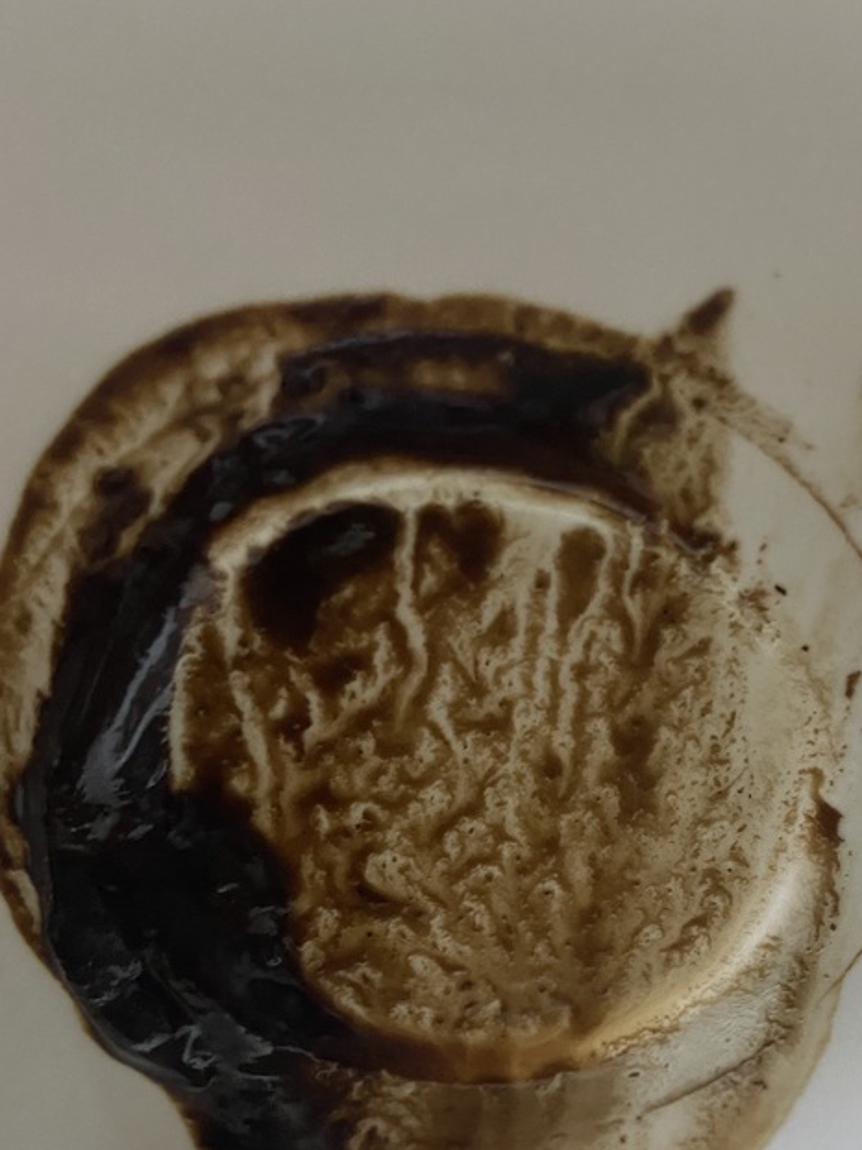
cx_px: 548
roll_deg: -4.7
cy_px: 825
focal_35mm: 37
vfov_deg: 48.7
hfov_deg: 38.4
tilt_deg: -41.4
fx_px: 1229
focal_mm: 4.25
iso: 500
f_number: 1.8
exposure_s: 1/25
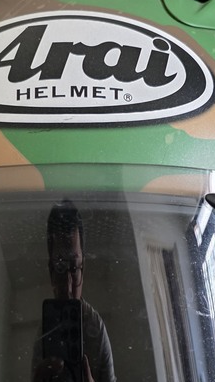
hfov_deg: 19.1
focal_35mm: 63
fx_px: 638
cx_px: 74
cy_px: 304
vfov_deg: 32.4
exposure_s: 1/120
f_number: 1.7
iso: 1000
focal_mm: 6.3
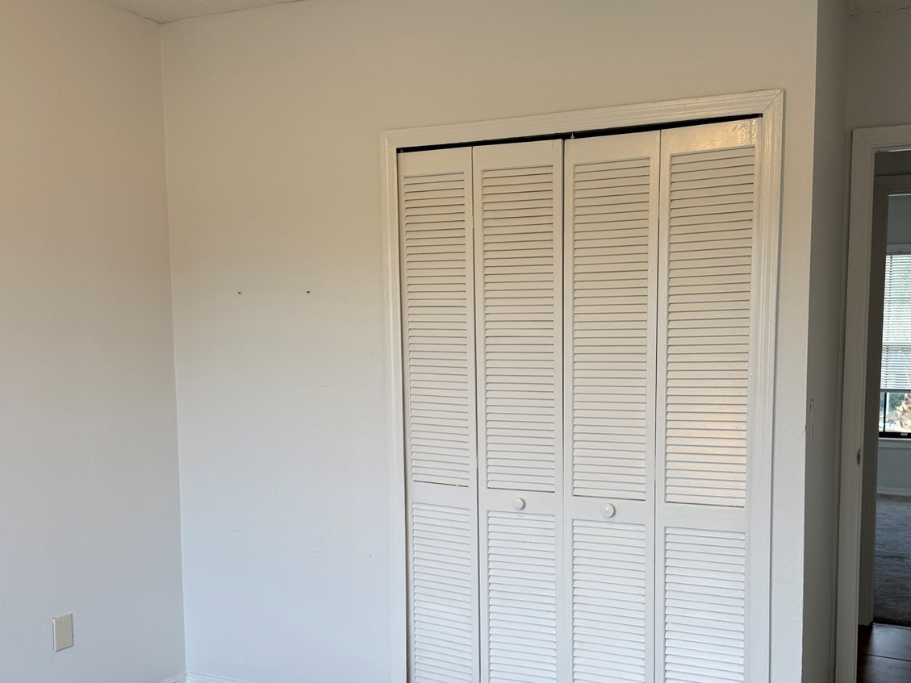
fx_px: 895
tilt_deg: -5.3
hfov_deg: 53.7
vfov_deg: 41.6
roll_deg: -0.1
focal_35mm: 34
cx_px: 530
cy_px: 415
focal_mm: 6.76
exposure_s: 1/127
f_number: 1.78
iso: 50
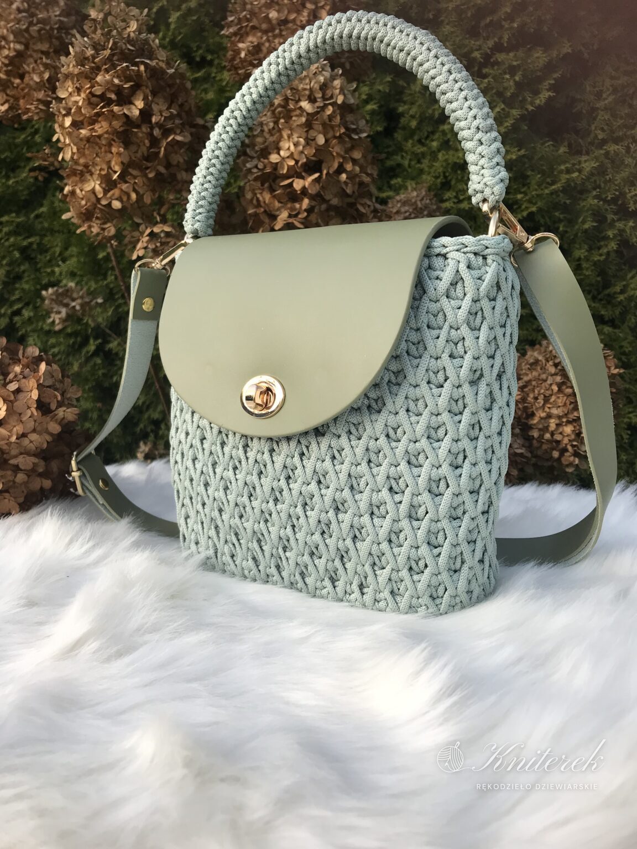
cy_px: 424
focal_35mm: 28
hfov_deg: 49.7
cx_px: 318
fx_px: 687
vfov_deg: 63.4
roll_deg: -1.7
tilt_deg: -6.5
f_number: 1.8
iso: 20
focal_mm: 3.99
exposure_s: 1/798
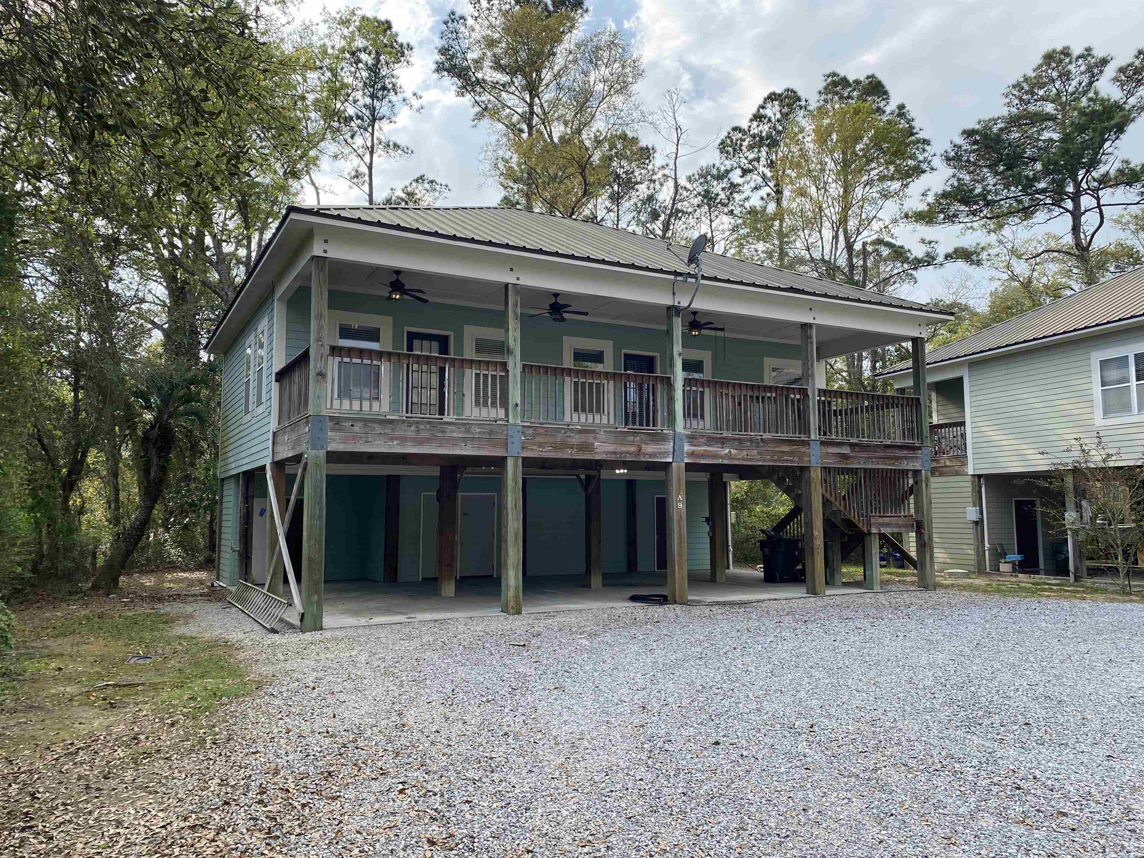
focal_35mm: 26
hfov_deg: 67.3
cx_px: 572
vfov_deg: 53.1
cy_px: 429
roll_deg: +0.0
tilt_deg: +5.6
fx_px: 859
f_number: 1.8
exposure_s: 1/1362
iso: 32
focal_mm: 4.25
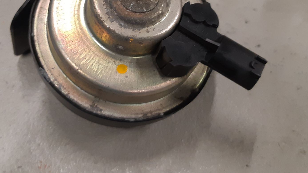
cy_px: 11
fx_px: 343
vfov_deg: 27.1
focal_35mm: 42
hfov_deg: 48.1
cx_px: 124
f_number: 1.7
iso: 160
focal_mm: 3.93
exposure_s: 1/50
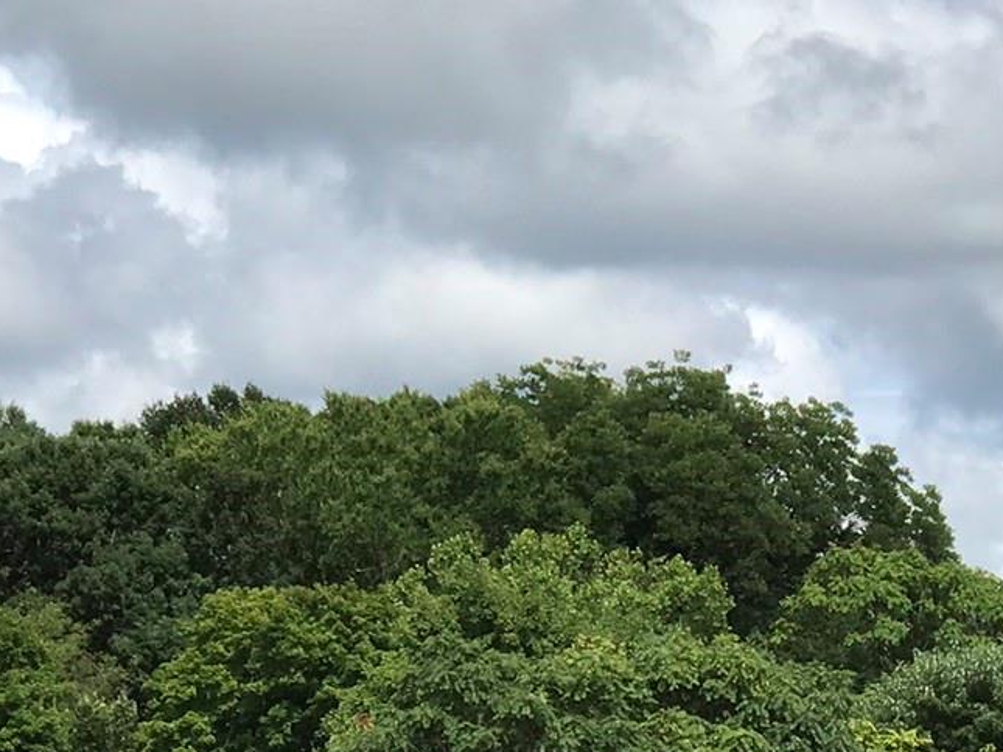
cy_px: 920
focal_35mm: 181
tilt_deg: -0.2
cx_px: 914
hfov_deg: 10.9
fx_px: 5245
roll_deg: -0.1
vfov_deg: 8.1
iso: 20
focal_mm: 6.6
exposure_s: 1/1140
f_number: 2.8
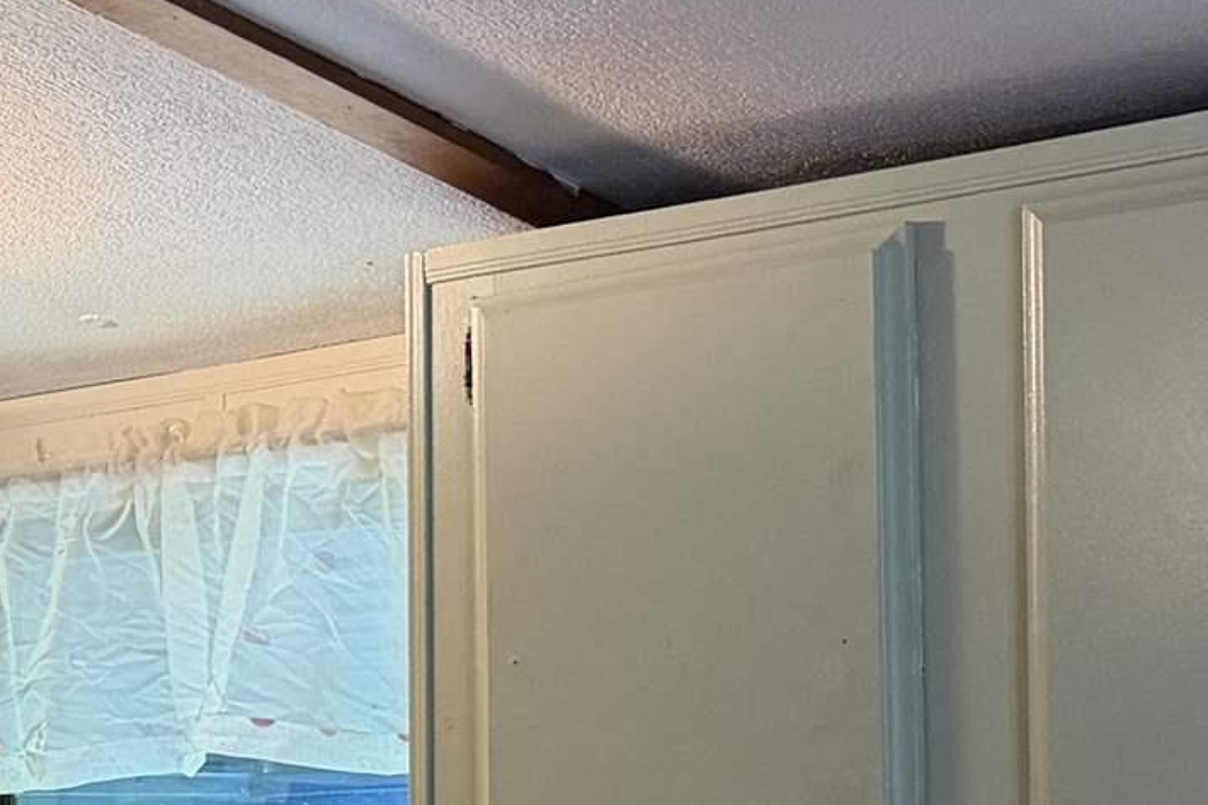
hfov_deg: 15.9
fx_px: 3623
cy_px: 773
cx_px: -1011
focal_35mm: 108
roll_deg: -0.3
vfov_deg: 12.5
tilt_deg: +3.1
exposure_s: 1/60
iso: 320
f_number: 1.78
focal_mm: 6.76
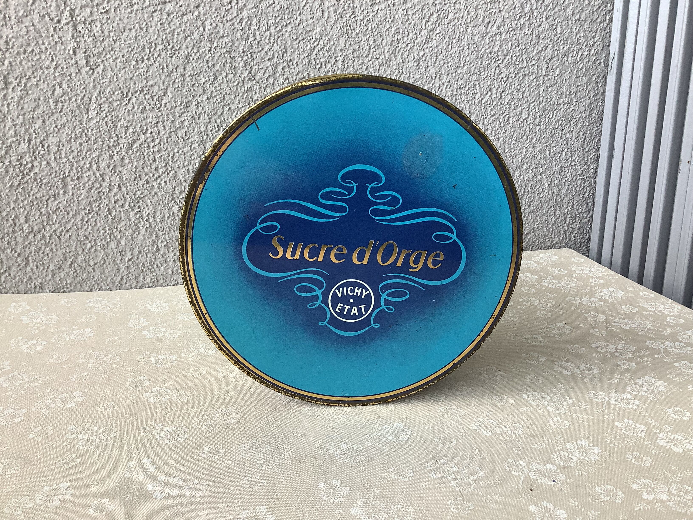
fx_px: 621
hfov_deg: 58.4
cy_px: 260
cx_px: 346
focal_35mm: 31
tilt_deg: -15.5
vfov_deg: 45.4
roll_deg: -0.6
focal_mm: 3.3
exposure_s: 1/100
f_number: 2.4
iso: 50
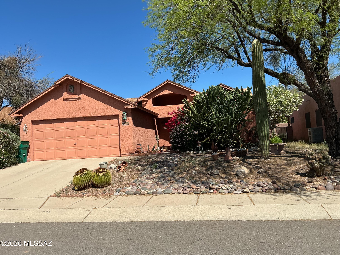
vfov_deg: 48.2
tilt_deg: +4.8
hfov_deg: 61.7
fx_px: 285
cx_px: 170
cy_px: 128
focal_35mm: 29
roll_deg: +4.7
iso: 25
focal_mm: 3
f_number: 1.8
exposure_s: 1/2227
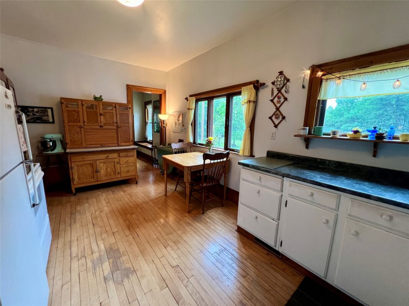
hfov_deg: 106.2
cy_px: 153
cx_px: 204
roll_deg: -1.4
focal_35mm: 13
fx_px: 154
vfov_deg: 89.9
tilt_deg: -9.2
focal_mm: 1.57
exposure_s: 1/60
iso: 250
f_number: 1.8
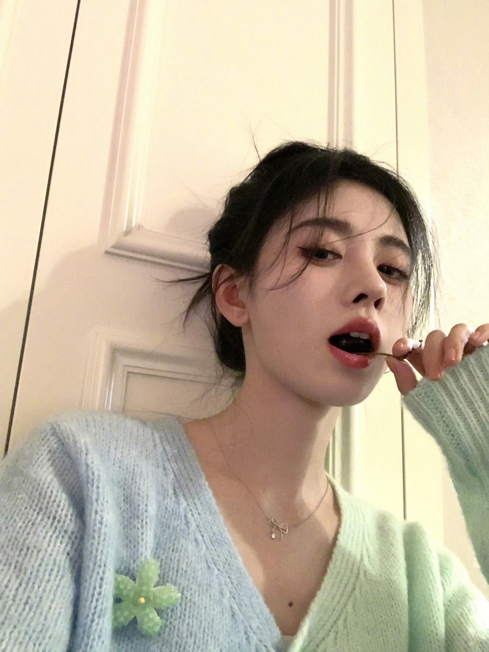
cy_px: 326
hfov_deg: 44.2
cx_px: 244
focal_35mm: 32
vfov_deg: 56.8
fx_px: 603
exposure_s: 1/16
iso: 1250
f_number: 2.2
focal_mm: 2.87
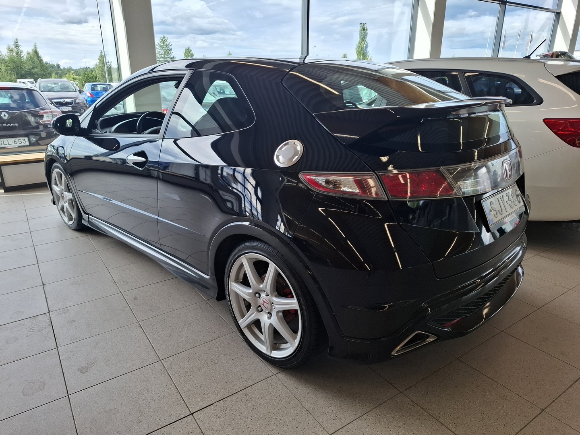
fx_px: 385
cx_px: 290
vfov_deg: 58.9
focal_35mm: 23
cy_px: 218
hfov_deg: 73.9
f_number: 1.8
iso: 50
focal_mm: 5.54
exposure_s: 1/294
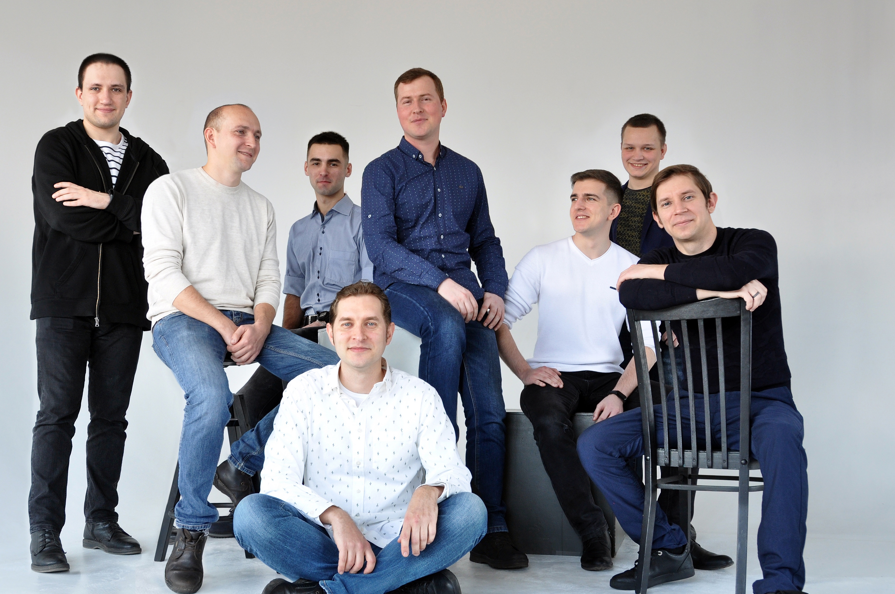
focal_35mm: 38
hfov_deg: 50.7
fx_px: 944
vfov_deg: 34.8
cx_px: 401
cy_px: 365
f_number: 5
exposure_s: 1/30
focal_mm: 20
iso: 320
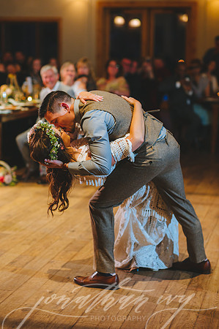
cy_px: 164
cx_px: 110
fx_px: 777
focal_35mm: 85
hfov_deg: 16.0
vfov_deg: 23.9
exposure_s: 1/100
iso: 2000
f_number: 2.2
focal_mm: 85
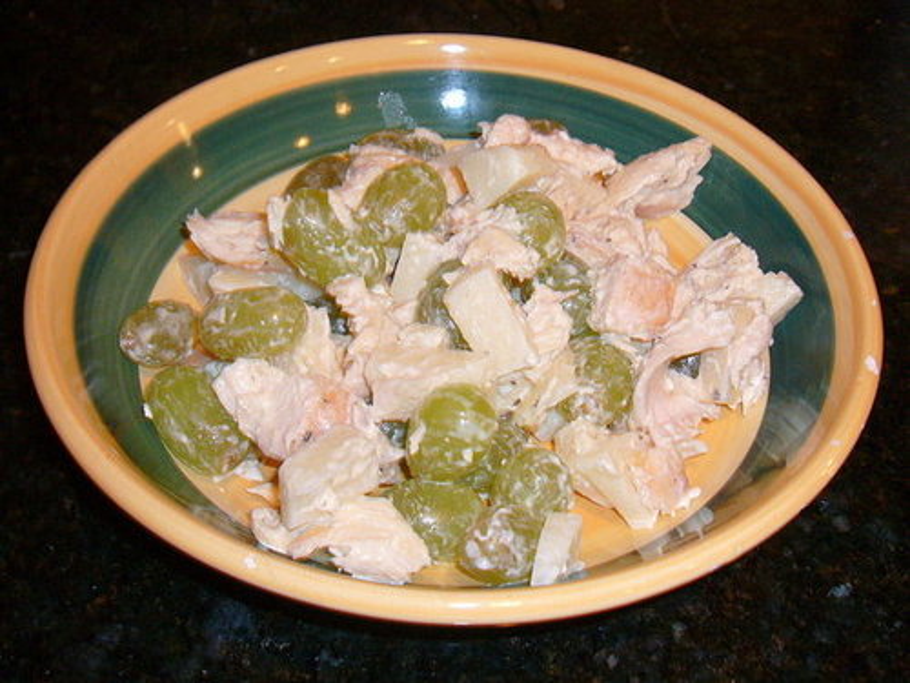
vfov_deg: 31.5
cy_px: 342
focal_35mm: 46
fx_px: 1209
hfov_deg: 41.2
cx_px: 455
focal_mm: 5.4
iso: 100
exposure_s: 1/4
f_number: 3
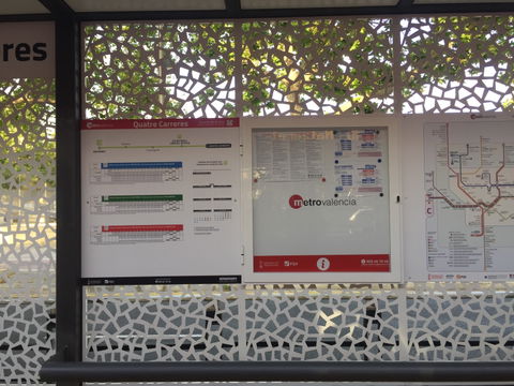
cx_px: 257
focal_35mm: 29
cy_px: 193
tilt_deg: +0.8
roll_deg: -1.0
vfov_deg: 48.2
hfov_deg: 61.7
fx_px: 431
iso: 40
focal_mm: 4.15
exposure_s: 1/100
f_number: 2.2
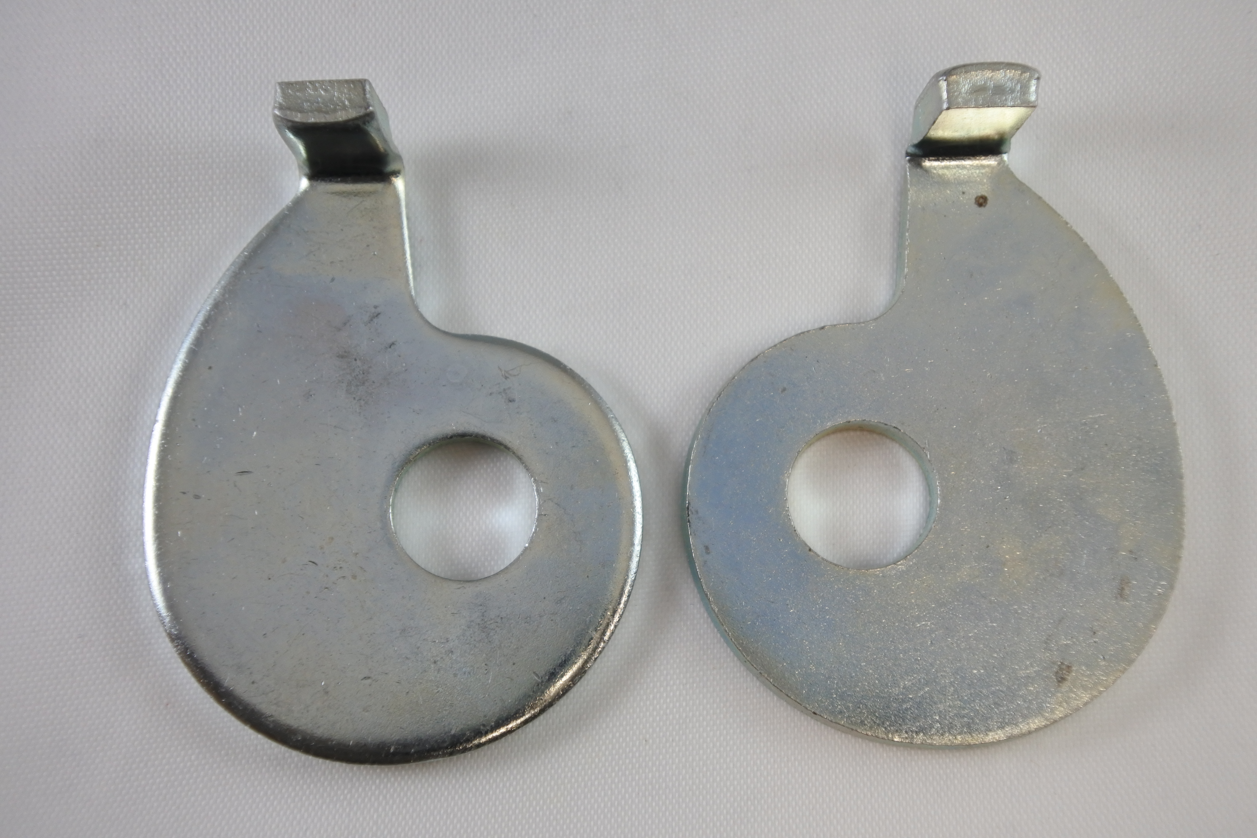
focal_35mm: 65
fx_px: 2269
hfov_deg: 31.0
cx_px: 628
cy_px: 419
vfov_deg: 20.9
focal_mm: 24.4
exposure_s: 1/160
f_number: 5.3
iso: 400
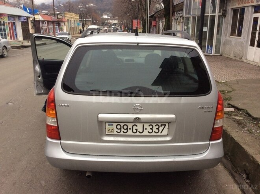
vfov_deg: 44.1
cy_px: 97
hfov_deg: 56.9
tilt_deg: -18.0
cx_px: 130
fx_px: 240
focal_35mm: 32
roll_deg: -0.1
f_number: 2.4
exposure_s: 1/50
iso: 50
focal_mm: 3.3
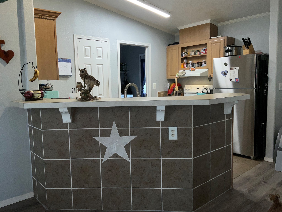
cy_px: 106
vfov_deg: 48.2
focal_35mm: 29
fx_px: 236
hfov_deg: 61.7
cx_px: 141
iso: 32
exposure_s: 1/60
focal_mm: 3
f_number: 1.8
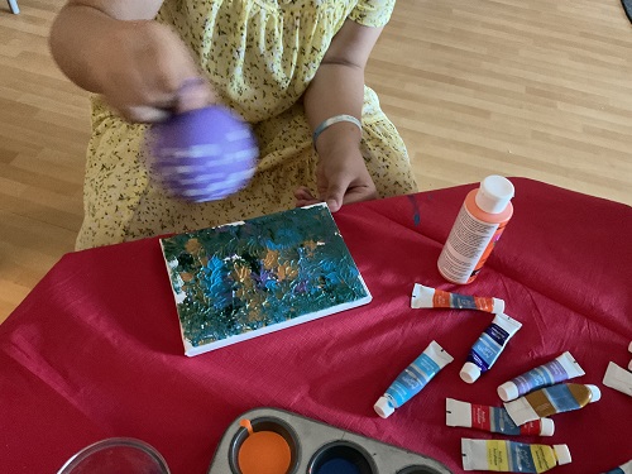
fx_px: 529
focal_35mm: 29
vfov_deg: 48.2
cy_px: 237
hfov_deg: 61.7
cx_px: 316
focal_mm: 3
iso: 500
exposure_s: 1/24
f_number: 1.8
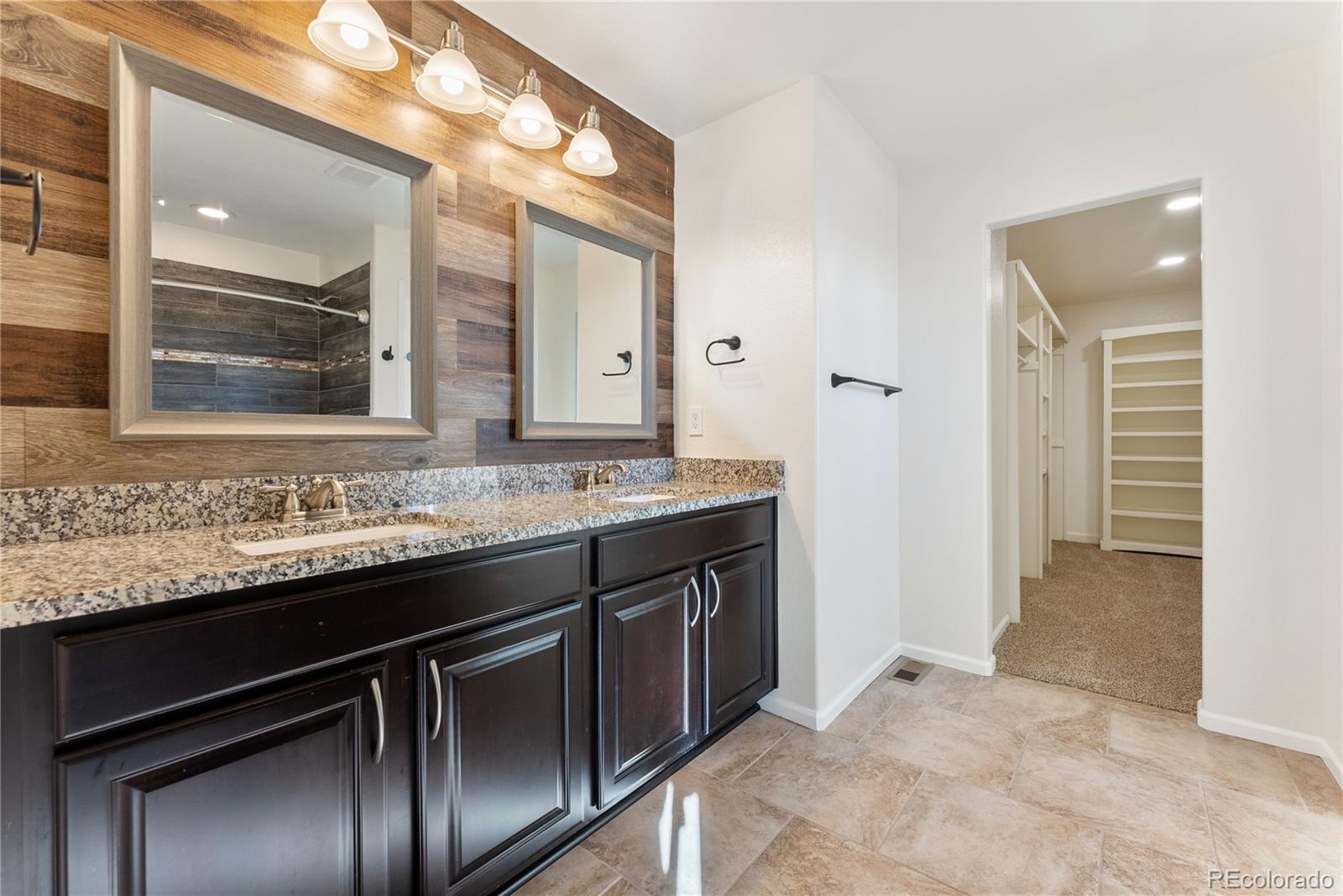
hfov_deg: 104.2
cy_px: 448
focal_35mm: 14
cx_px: 672
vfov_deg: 81.3
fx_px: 522
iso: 400
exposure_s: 1/13
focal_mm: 14
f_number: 9
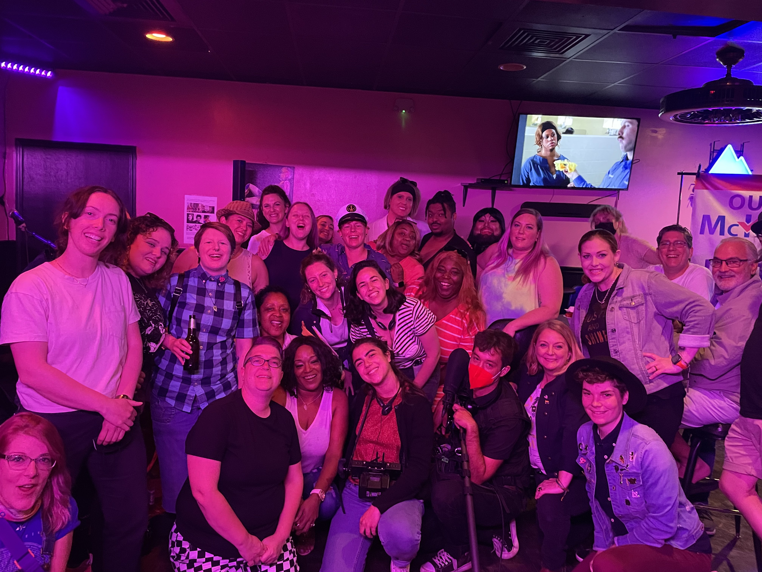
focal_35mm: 26
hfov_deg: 67.3
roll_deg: -2.6
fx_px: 572
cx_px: 381
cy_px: 286
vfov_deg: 53.1
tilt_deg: -6.1
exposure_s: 1/30
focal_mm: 4.2
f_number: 1.6
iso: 800
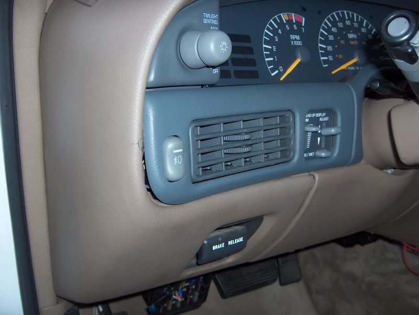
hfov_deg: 47.8
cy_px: 158
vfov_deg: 36.9
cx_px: 210
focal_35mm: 39
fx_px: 473
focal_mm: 8
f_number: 2.8
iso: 100
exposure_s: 1/60
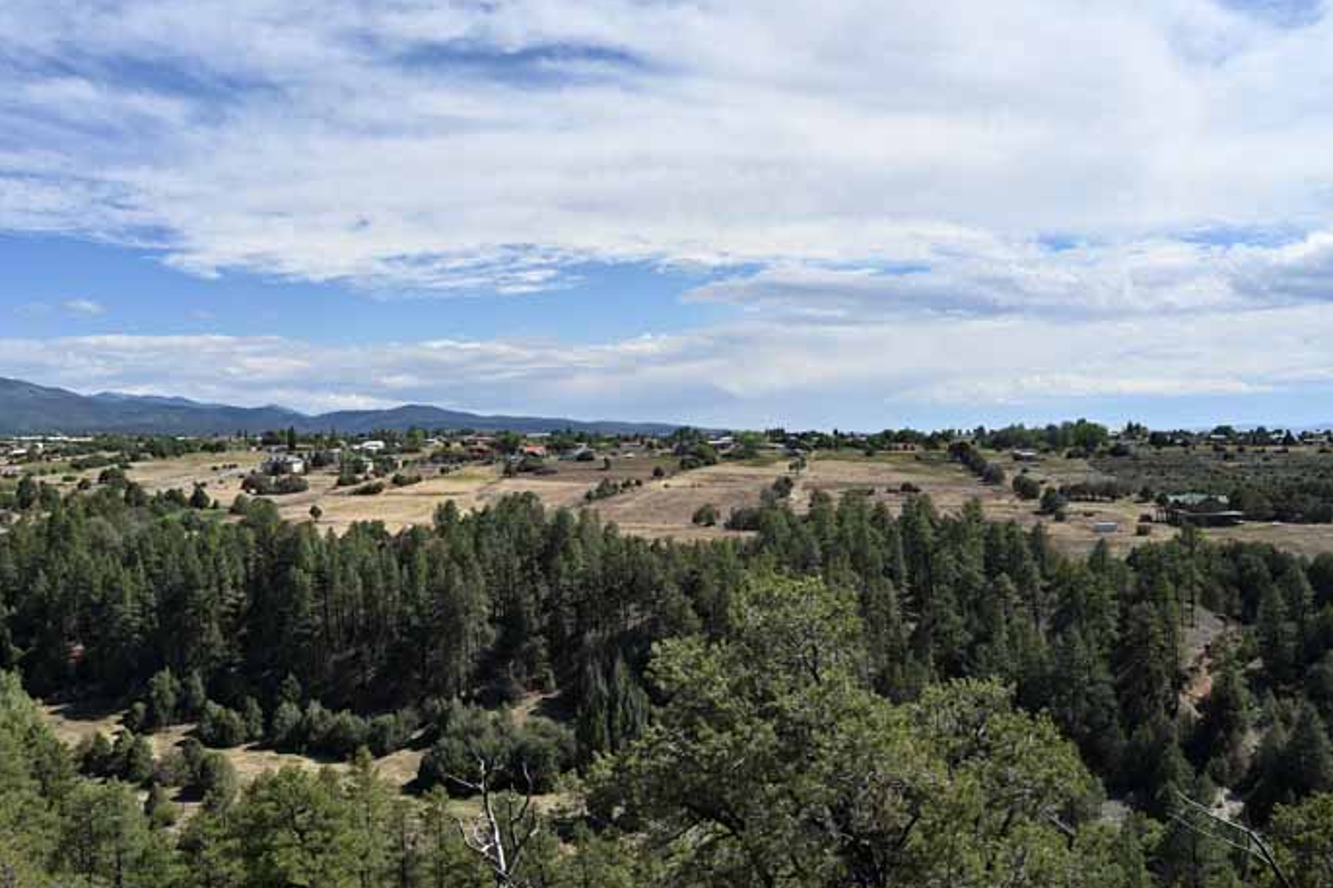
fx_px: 1296
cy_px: 450
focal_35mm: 35
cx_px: 589
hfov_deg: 54.3
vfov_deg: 37.8
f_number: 6.3
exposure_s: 1/500
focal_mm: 30
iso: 64
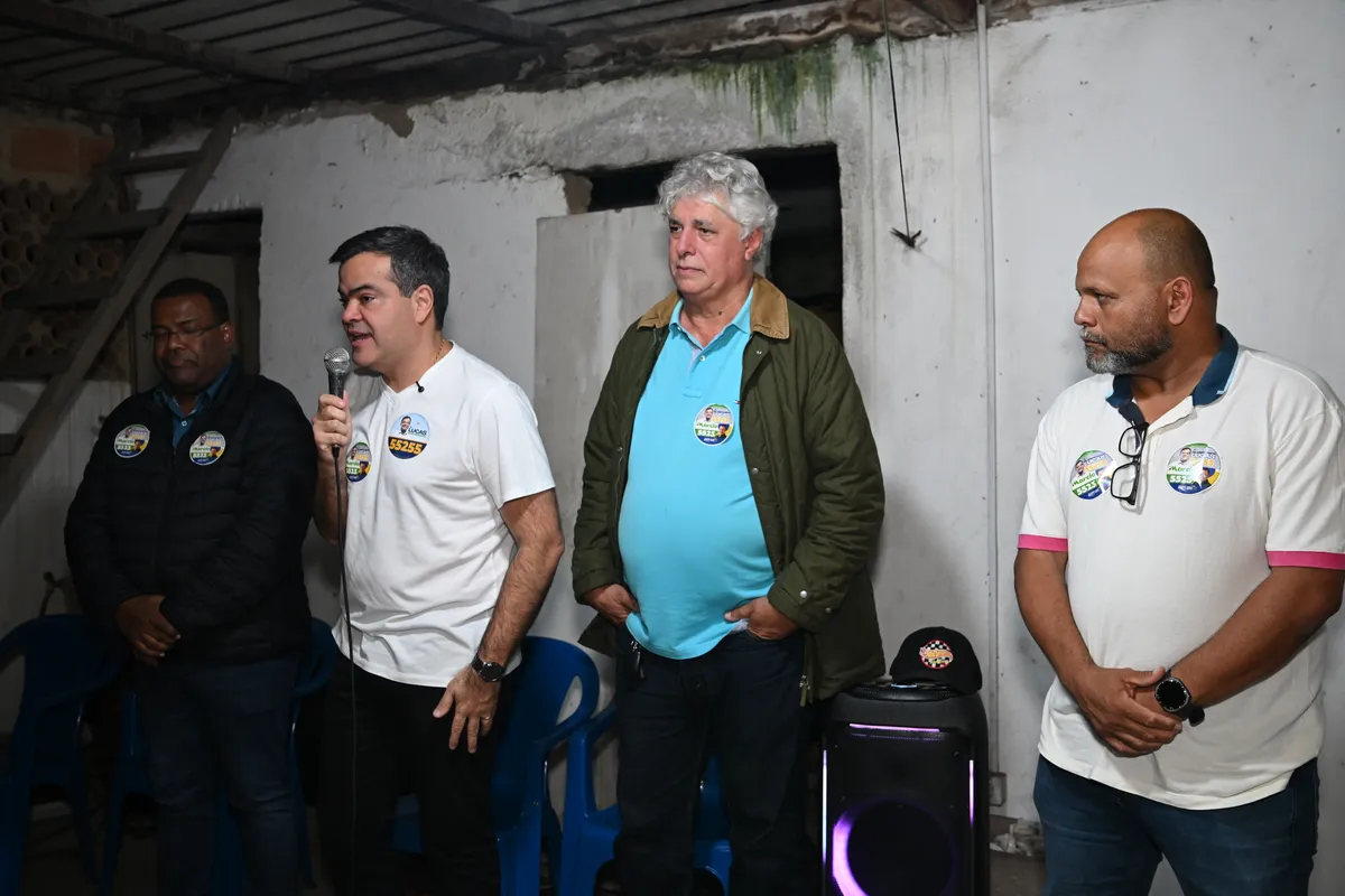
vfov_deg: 37.9
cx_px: 672
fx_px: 1308
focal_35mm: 35
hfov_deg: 54.4
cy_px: 448
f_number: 4
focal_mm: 35
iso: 1600
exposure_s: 1/200
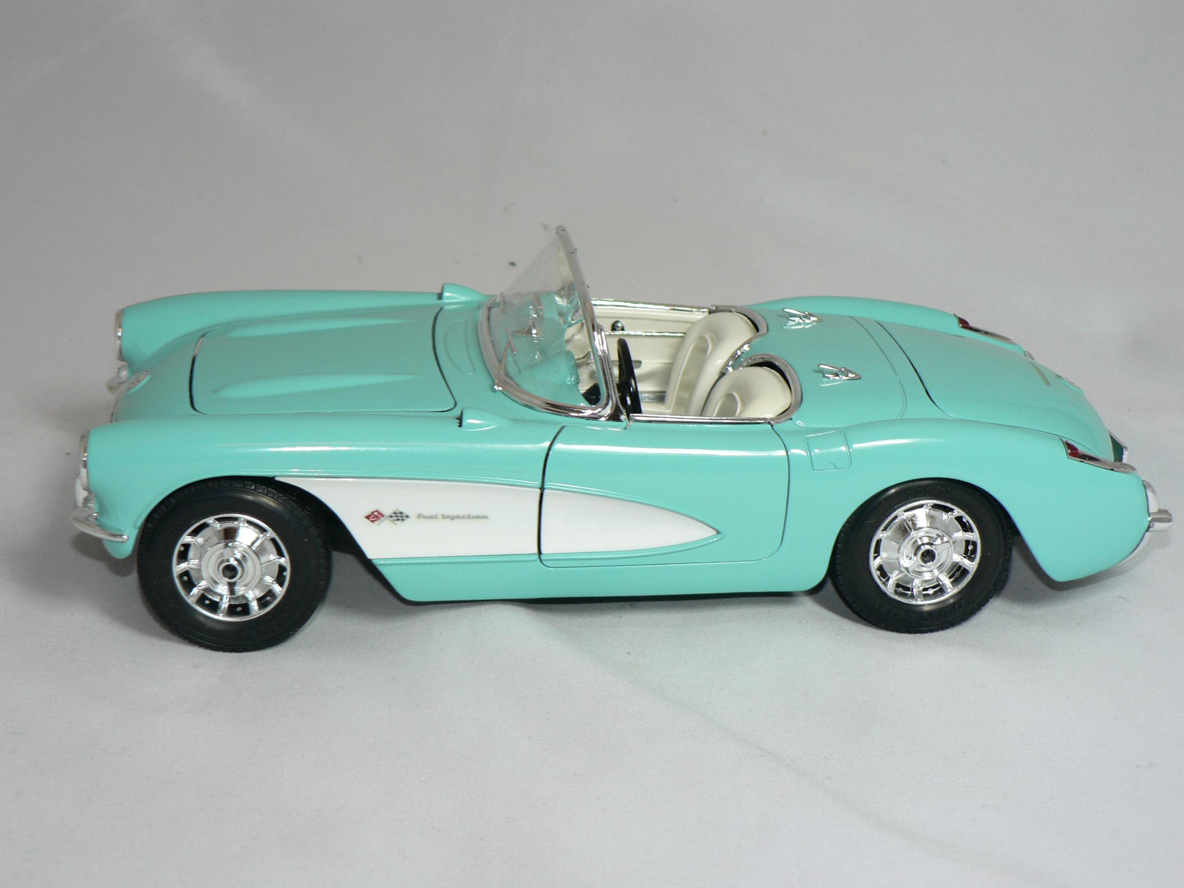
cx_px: 592
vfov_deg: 24.0
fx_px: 2086
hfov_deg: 31.7
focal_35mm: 61
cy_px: 444
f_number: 3.2
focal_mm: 10.2
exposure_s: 1/60
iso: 80
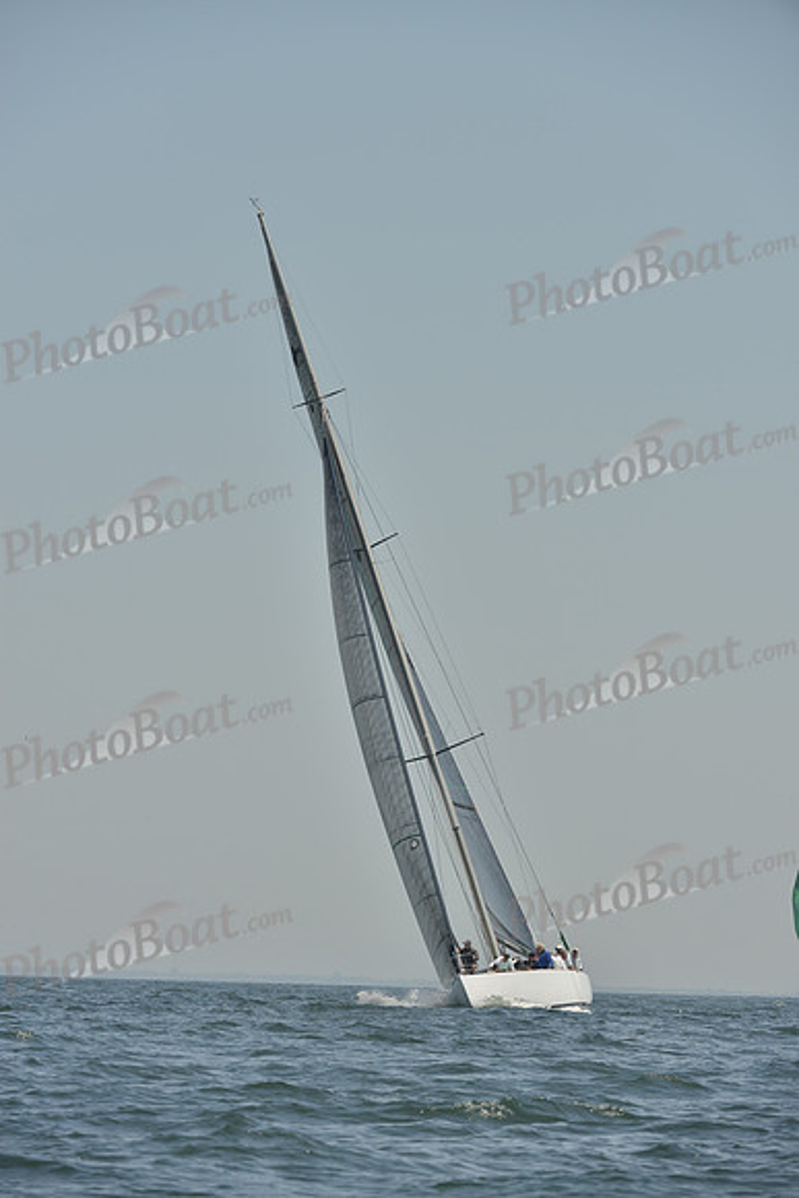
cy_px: 599
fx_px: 7319
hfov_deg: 6.2
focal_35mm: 220
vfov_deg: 9.4
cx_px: 400
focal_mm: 220
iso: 280
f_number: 8
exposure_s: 1/1250
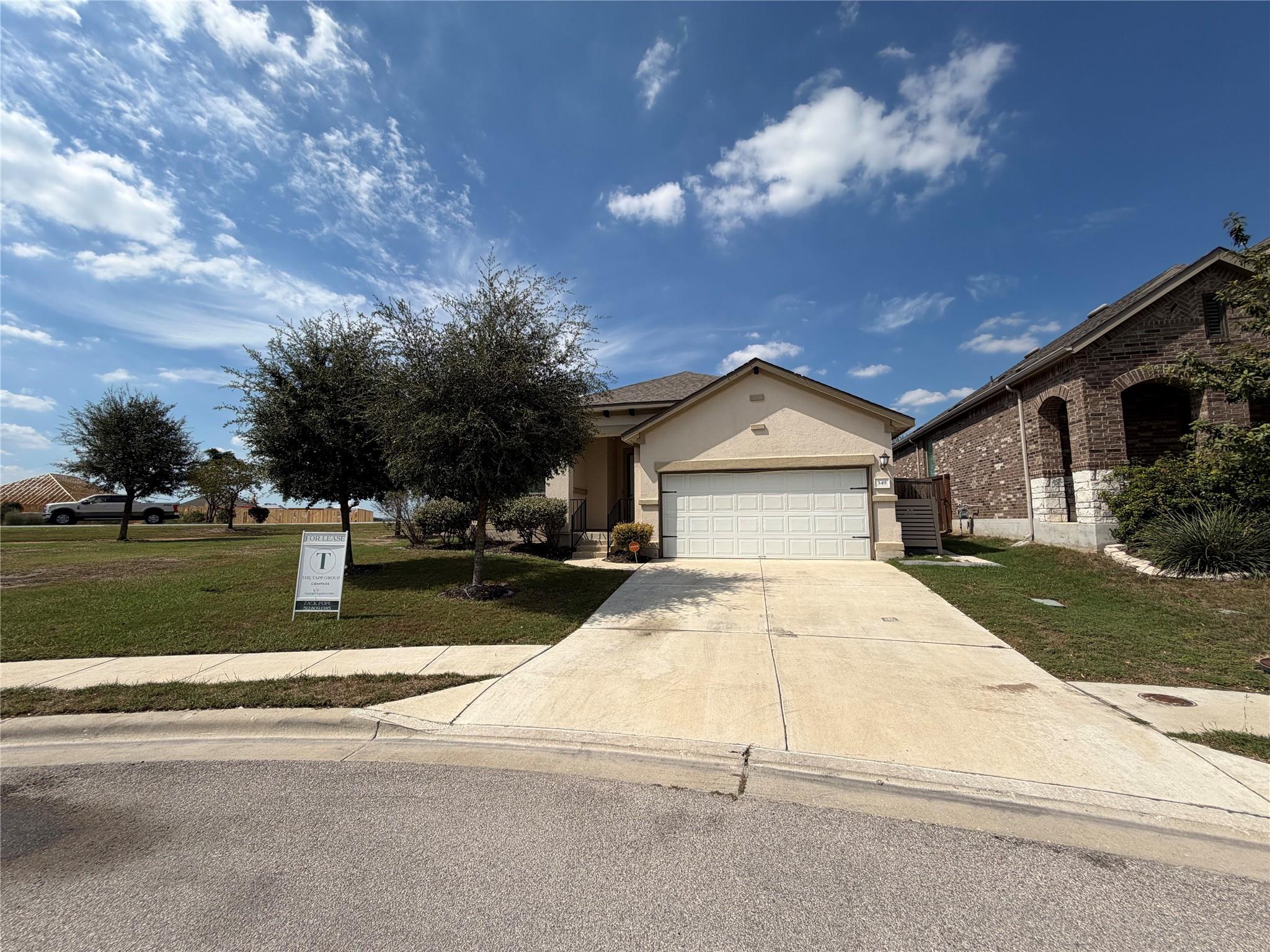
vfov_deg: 85.7
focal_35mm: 14
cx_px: 635
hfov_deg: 102.1
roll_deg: +0.6
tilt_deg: +5.0
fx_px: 514
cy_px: 476
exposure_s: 1/1795
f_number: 2.2
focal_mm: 2.22
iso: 20
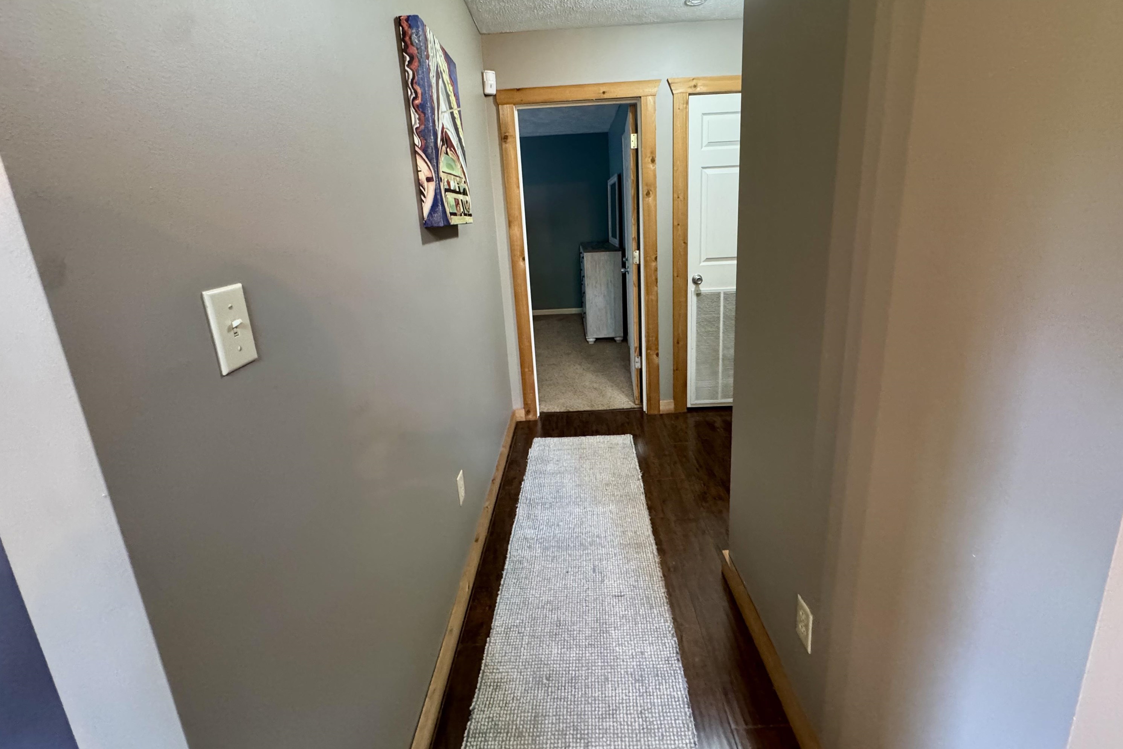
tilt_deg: -13.2
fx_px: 468
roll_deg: +2.9
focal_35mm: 15
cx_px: 572
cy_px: 327
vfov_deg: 77.0
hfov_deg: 100.4
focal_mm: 2.22
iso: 800
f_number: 2.2
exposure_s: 1/60
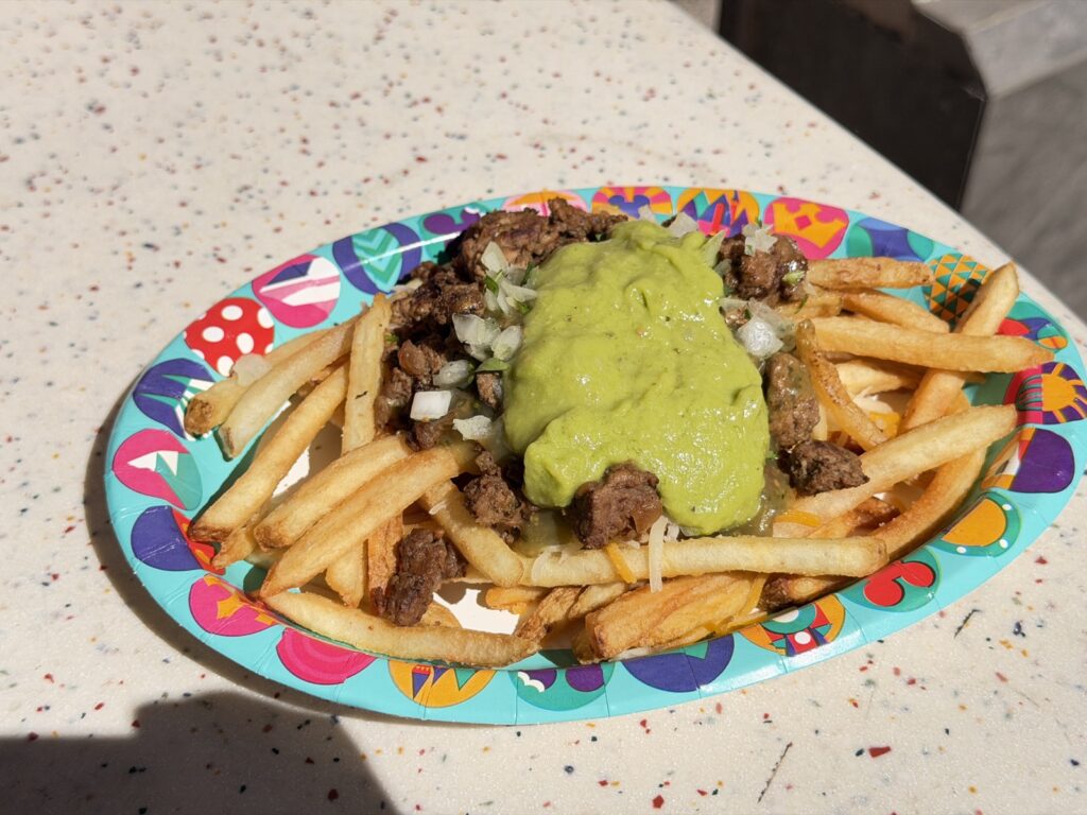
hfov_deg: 39.7
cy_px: 408
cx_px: 544
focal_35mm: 48
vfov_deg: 30.3
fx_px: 1507
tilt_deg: -45.3
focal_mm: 6.76
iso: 100
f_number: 1.78
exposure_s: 1/5587
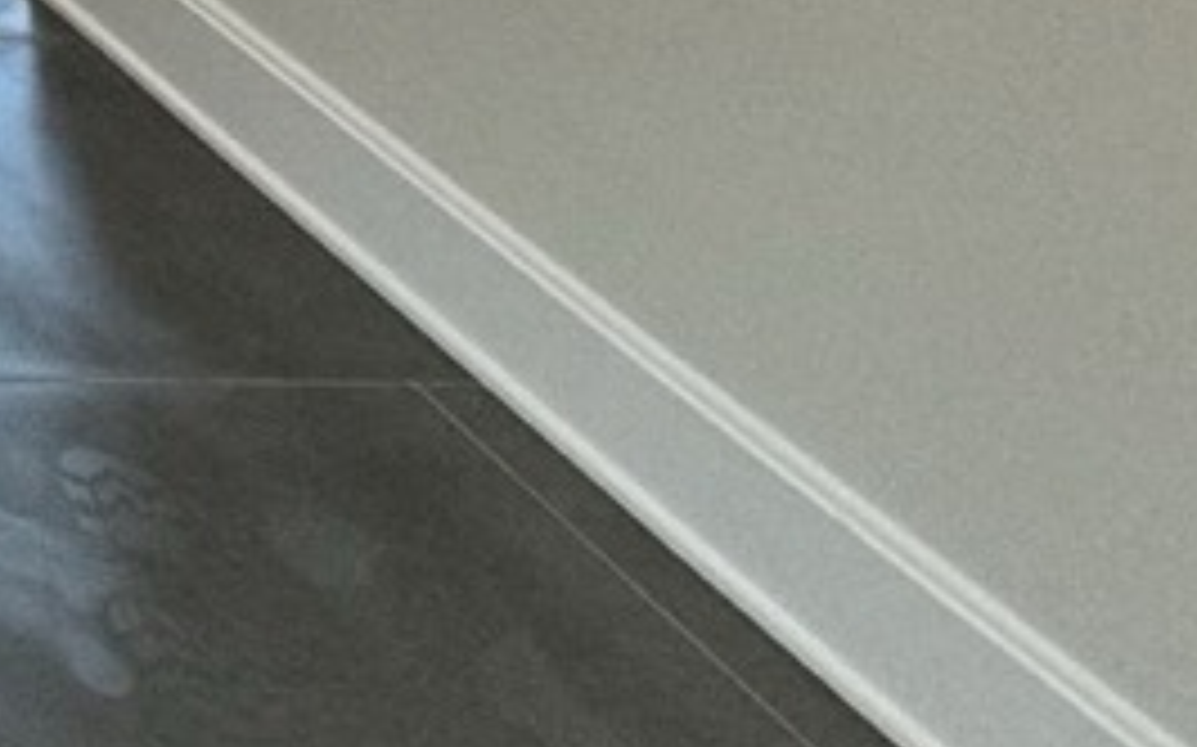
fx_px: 2543
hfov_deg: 16.8
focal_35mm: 78
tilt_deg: -7.1
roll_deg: -0.4
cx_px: -1390
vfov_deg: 13.1
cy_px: -976
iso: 100
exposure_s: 1/120
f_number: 2.2
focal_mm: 2.22
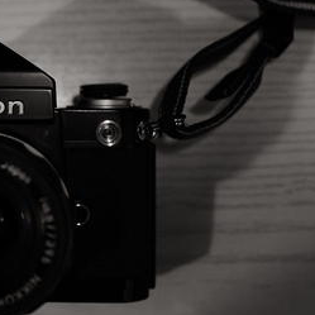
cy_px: 107
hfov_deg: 18.9
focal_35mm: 88
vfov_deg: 19.7
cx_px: -42
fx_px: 906
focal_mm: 43
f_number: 3.5
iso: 800
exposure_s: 1/60
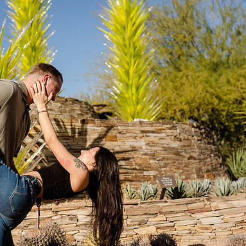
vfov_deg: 27.3
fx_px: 507
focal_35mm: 63
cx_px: 66
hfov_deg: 27.0
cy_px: 122
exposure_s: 1/640
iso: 50
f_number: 4
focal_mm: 49
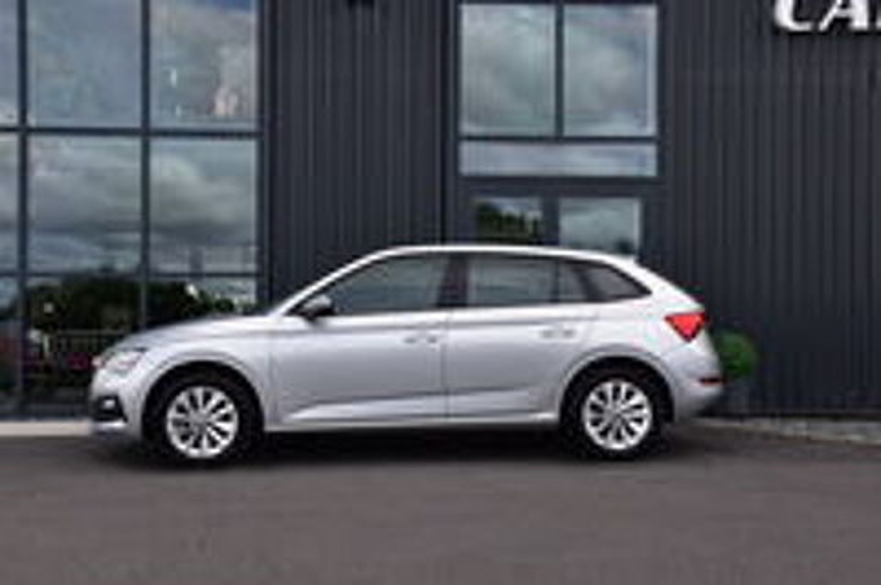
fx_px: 990
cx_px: 440
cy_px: 292
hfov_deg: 48.0
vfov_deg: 32.9
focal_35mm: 40
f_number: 10
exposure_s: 1/250
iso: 400
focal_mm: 27
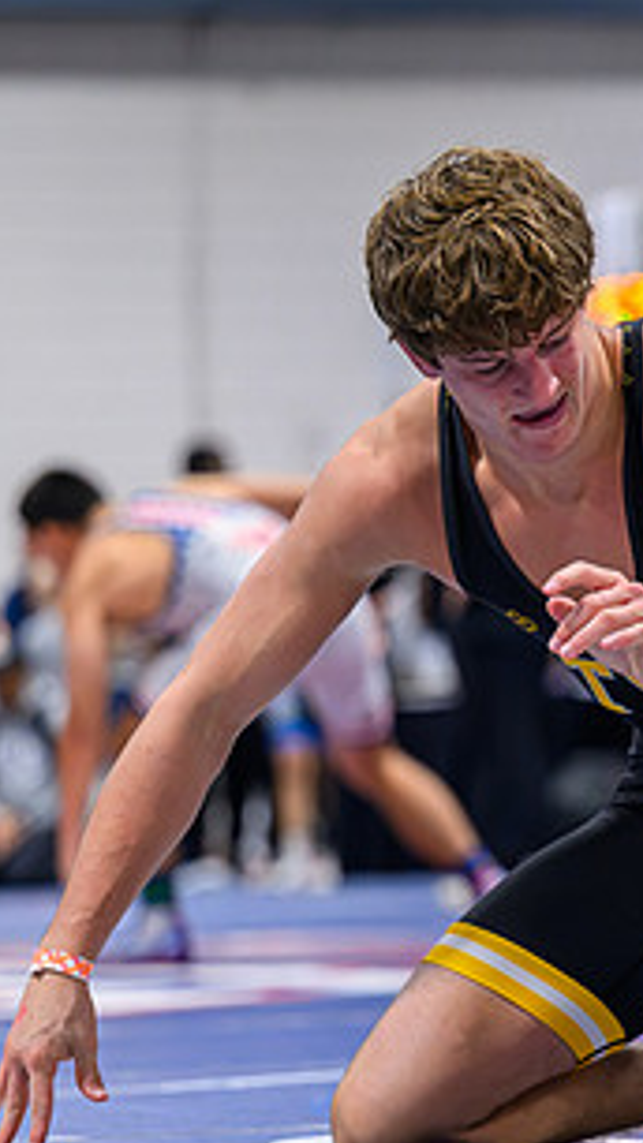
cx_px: 832
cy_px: 773
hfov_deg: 4.6
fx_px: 7946
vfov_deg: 8.2
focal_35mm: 262
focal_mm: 110
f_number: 2.8
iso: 3200
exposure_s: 1/800
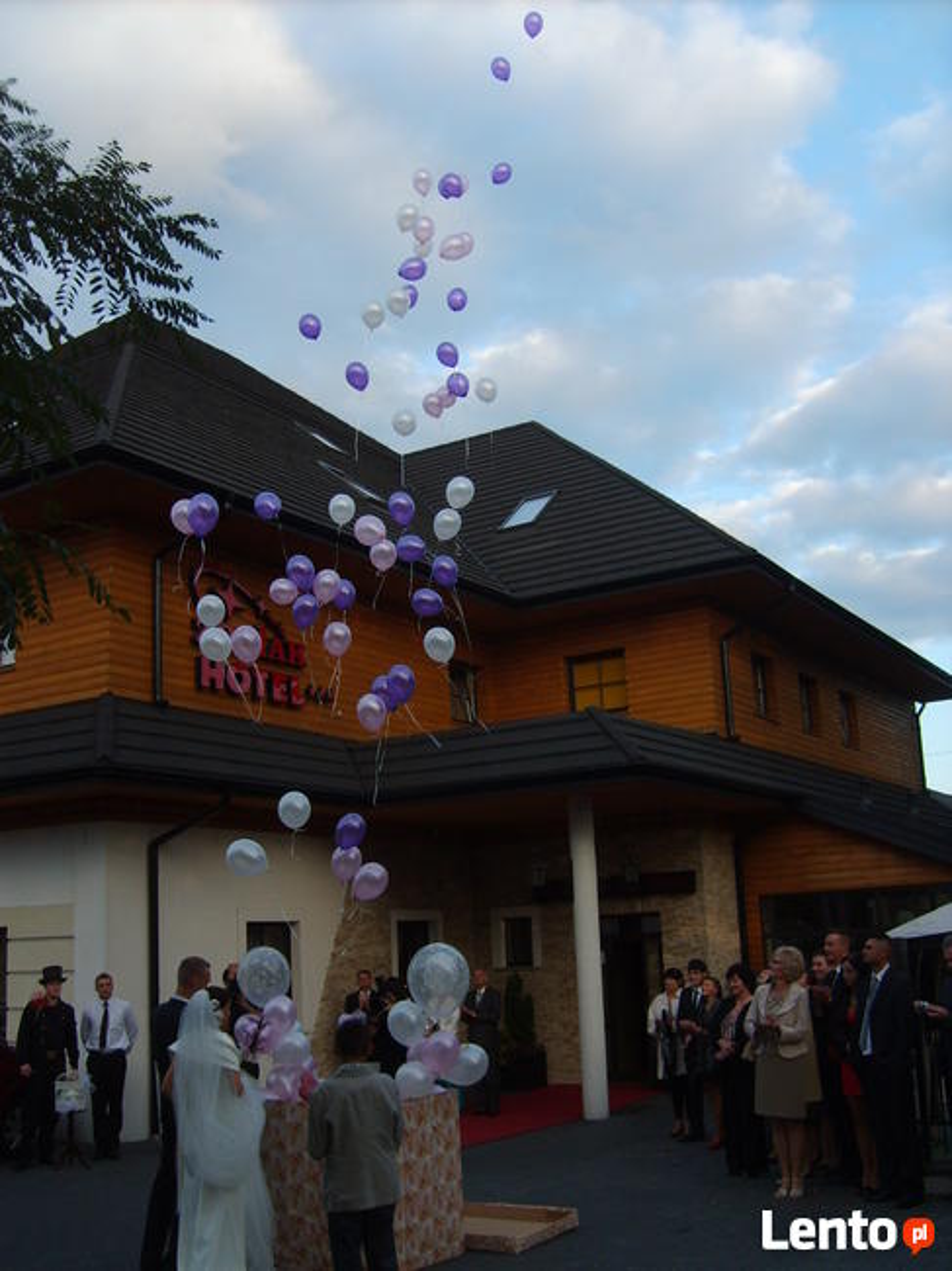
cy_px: 636
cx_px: 476
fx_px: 1284
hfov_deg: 40.7
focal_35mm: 35
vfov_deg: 52.6
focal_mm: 5.8
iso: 50
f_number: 2.8
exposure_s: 1/250
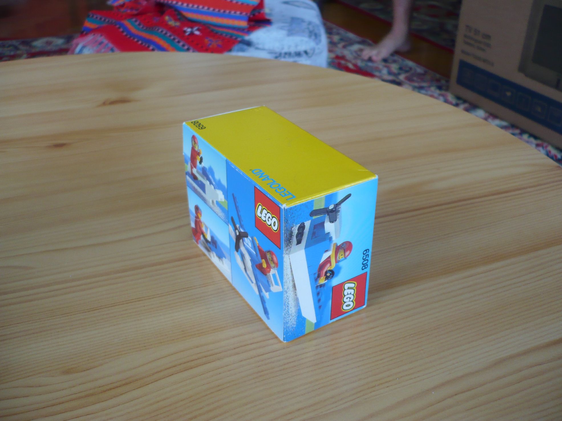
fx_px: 568
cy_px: 210
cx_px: 281
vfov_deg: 40.7
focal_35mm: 35
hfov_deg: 52.6
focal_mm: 5.8
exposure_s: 1/40
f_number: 2.8
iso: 100
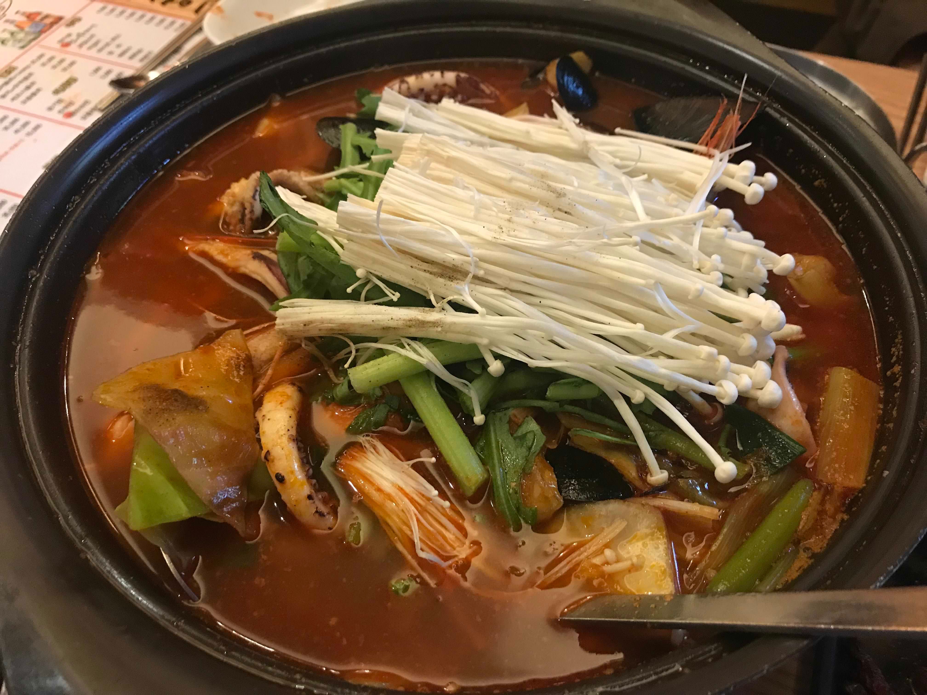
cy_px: 348
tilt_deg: -51.9
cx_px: 464
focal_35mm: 28
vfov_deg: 49.7
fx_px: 750
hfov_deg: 63.4
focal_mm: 3.99
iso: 100
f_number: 1.8
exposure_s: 1/8
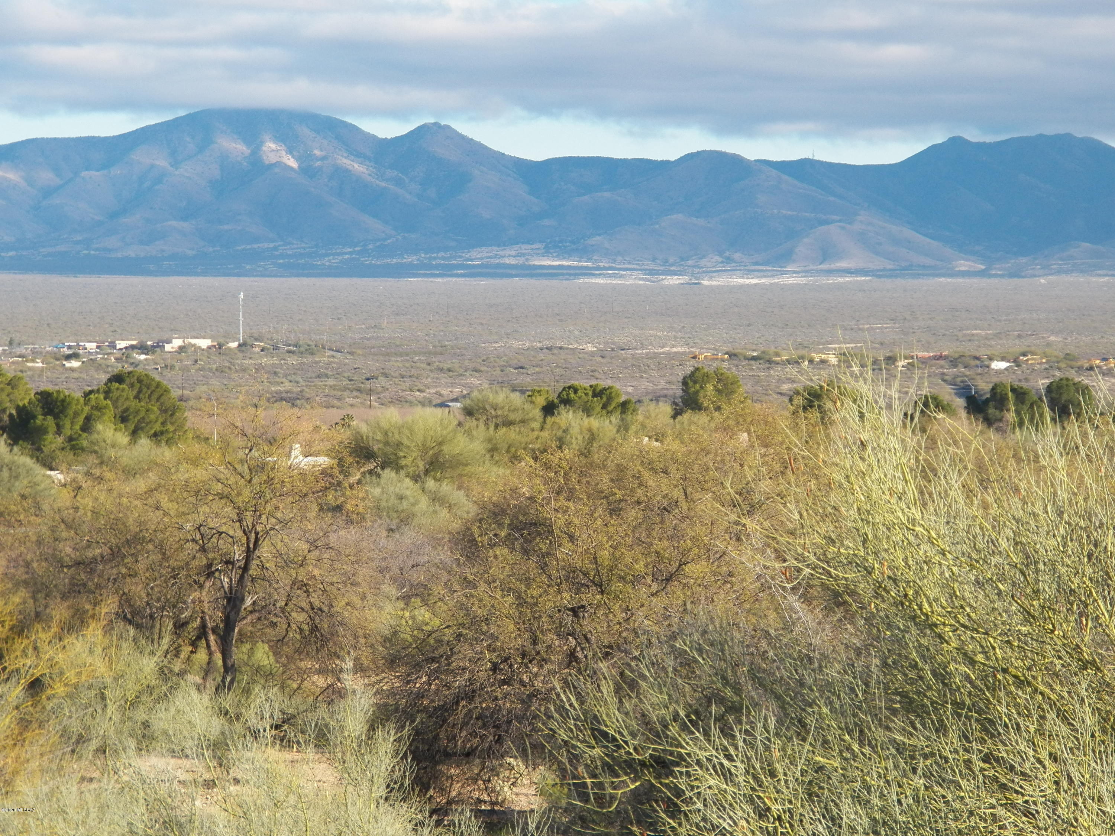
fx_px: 5250
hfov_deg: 12.1
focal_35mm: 163
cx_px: 558
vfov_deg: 9.1
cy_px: 418
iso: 125
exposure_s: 1/640
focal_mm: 29.2
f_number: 4
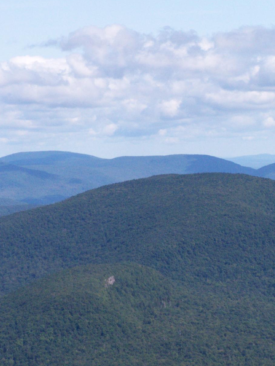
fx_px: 2023
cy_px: 203
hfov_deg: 7.8
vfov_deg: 10.4
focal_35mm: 191
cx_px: 121
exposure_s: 1/1600
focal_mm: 28
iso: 400
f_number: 6.3
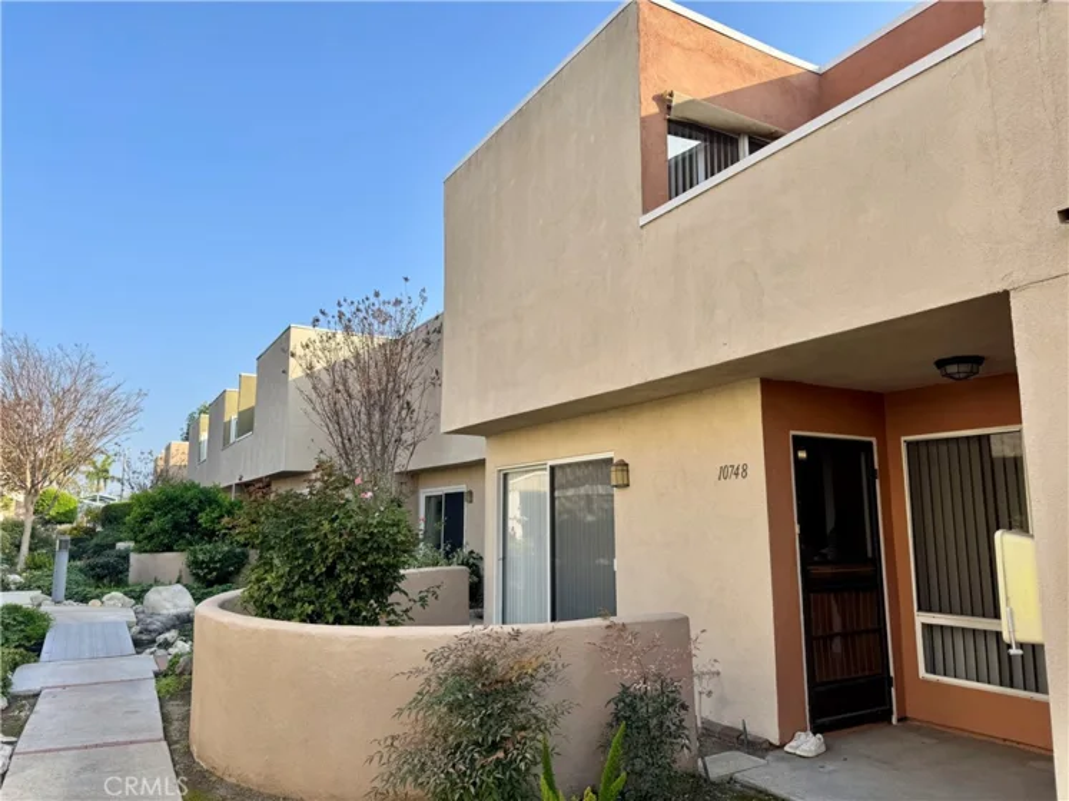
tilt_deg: +8.7
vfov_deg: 56.8
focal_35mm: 24
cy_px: 400
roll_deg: -0.1
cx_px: 534
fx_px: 741
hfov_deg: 71.6
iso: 80
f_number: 1.78
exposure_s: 1/2105
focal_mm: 6.76
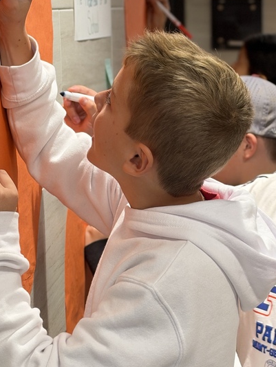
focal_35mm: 92
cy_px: 179
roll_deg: +1.0
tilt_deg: -6.8
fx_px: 977
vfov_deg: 21.3
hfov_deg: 16.0
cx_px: 180
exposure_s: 1/60
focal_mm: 6.93
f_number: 1.8
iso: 160
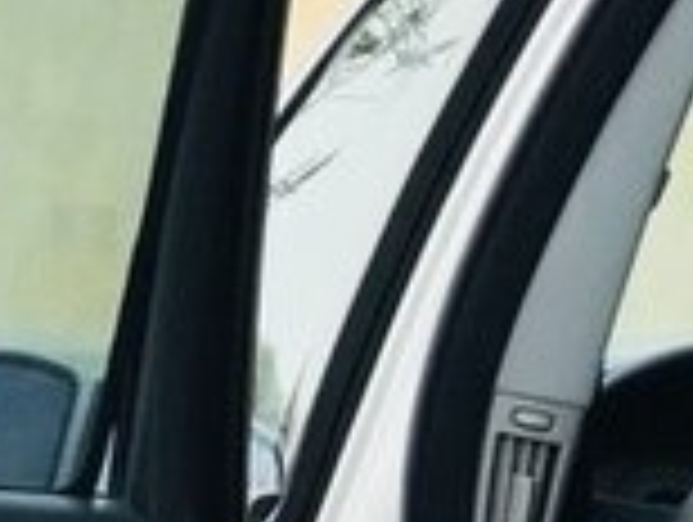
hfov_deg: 7.9
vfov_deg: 6.1
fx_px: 4892
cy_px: 682
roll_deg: +0.2
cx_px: -450
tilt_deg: -3.6
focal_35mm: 244
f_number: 2.8
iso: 20
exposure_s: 1/630
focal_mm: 6.6
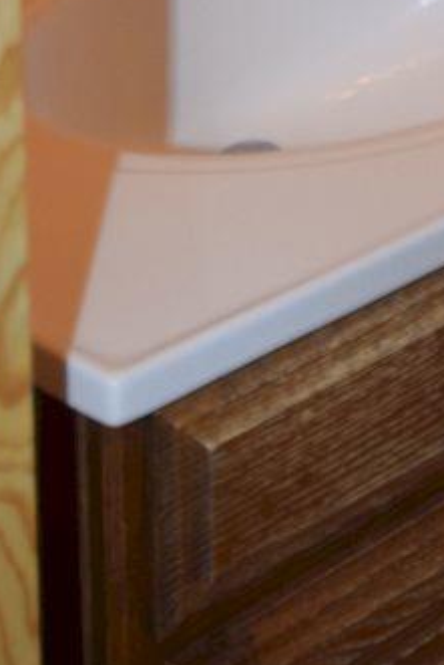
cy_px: -550
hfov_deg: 8.3
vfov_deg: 11.6
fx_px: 3012
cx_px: 559
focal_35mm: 163
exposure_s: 1/60
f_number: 4
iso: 500
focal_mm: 24
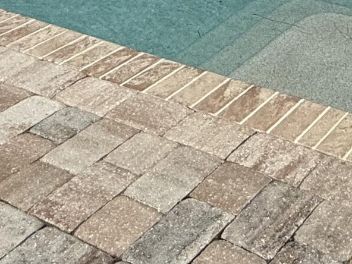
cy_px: -231
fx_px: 722
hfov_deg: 26.0
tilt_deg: -5.6
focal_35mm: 71
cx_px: 352
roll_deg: -0.1
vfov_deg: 16.7
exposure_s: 1/6803
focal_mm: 2.22
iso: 50
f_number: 2.2
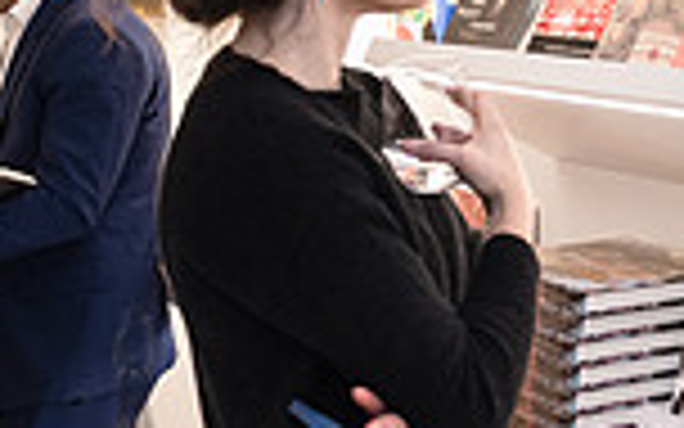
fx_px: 2032
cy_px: 153
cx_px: 777
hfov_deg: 18.3
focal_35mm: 109
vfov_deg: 12.0
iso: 1600
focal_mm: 27
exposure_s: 1/200
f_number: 4
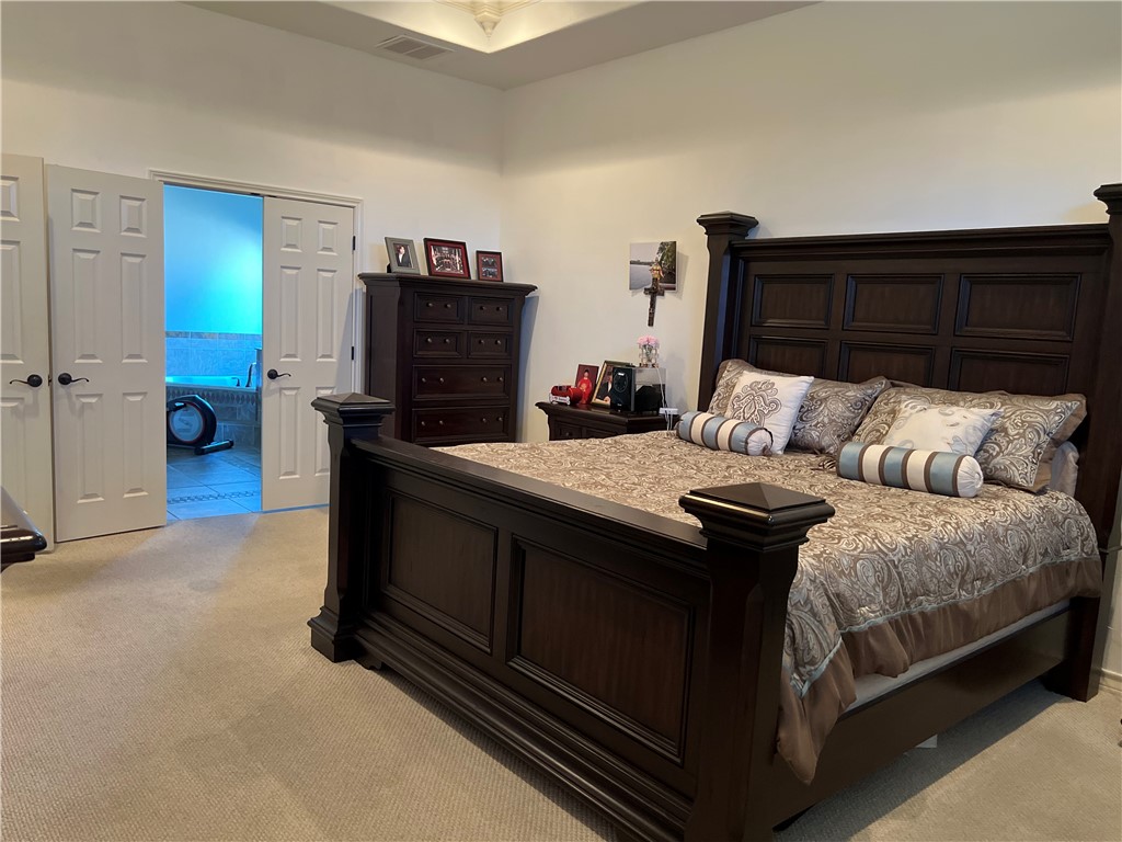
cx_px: 561
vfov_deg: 53.1
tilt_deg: -8.6
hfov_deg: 67.3
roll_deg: -2.1
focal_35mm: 26
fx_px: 843
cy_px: 421
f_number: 1.5
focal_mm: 5.7
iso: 400
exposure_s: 1/60
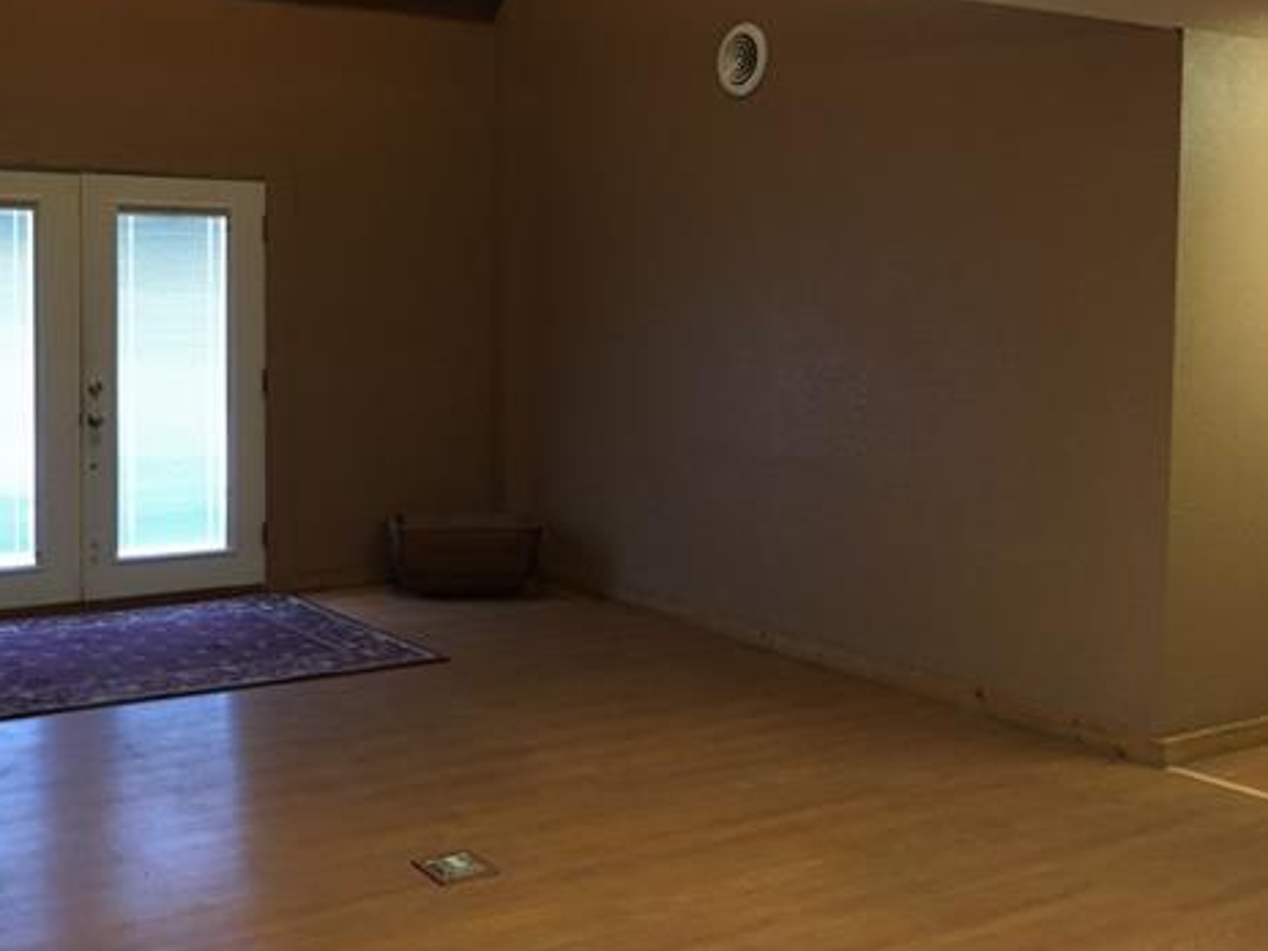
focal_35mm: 40
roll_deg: -0.4
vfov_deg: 35.8
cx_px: 473
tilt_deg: -3.4
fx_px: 1465
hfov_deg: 46.4
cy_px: 369
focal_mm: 4.15
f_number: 2.2
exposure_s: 1/30
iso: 160
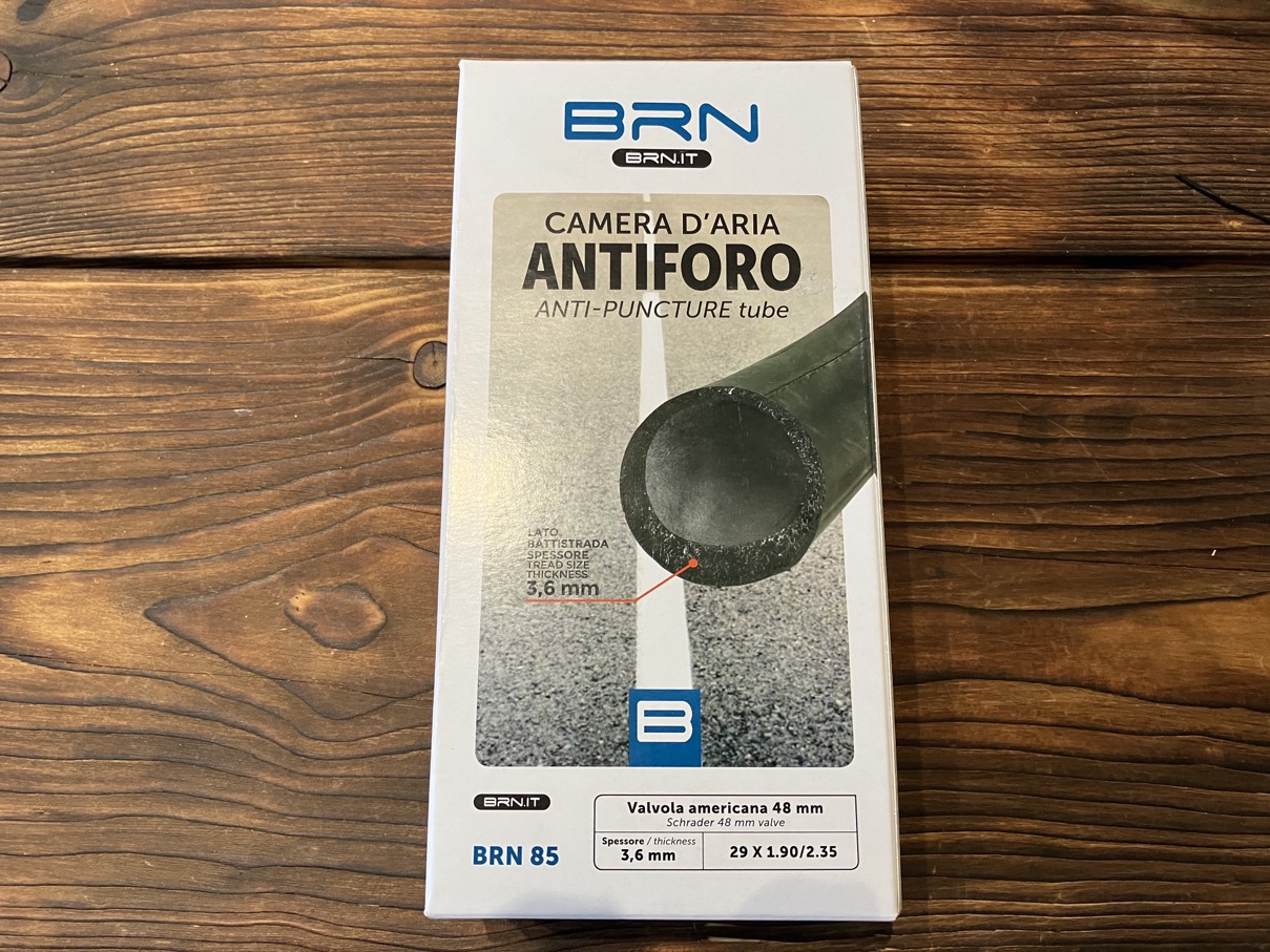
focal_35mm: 28
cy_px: 476
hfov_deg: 63.4
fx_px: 1027
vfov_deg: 49.8
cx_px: 635
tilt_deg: -76.9
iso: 100
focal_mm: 3.99
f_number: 1.8
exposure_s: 1/59
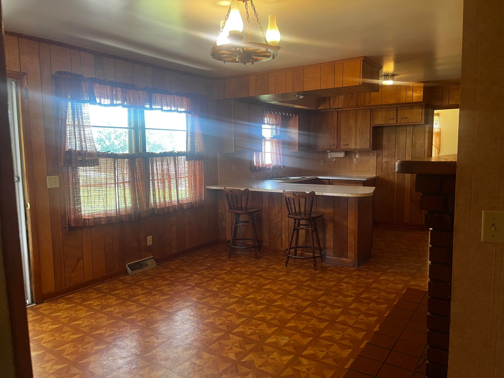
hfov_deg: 67.3
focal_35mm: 26
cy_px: 189
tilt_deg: -6.9
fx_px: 379
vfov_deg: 53.1
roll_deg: +0.9
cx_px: 252
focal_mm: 5.1
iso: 80
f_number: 1.6
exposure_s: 1/60
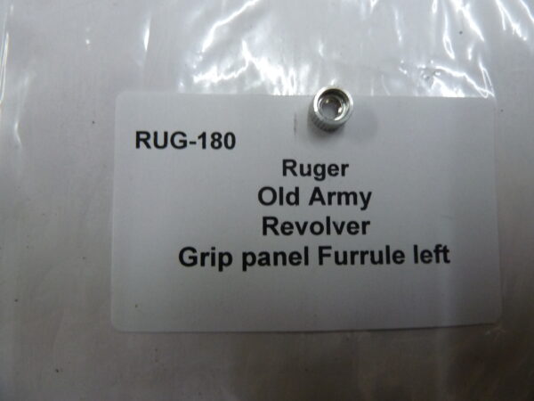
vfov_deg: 54.9
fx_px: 386
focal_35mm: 25
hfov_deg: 69.4
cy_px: 200
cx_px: 267
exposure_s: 1/30
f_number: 3.3
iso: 320
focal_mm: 4.1
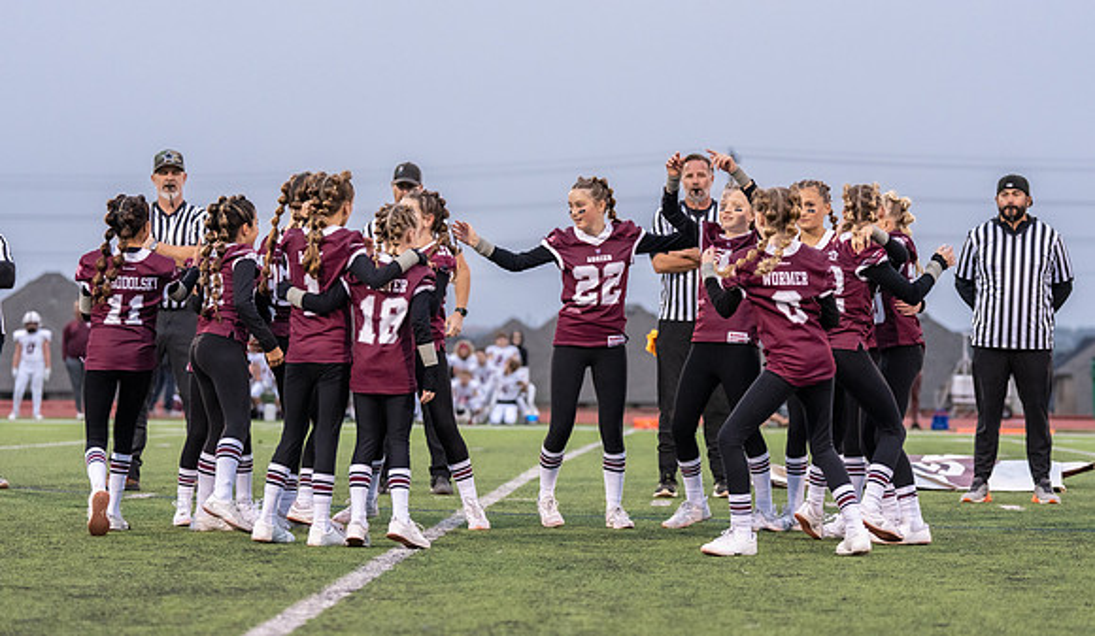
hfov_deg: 17.4
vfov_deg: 10.2
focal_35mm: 122
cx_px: 571
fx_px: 3569
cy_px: 345
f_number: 2.8
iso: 3200
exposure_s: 1/1250
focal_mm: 99
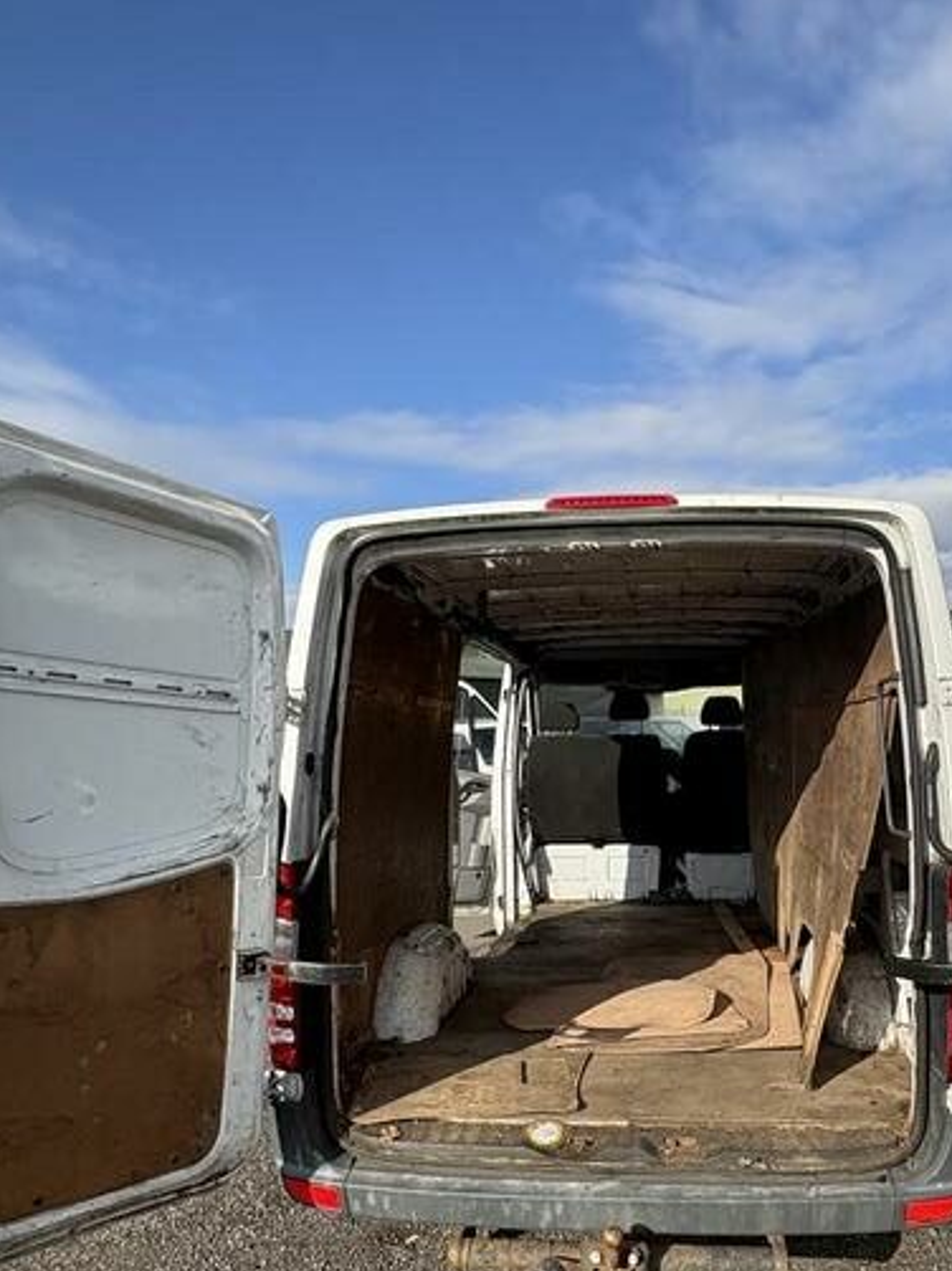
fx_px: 918
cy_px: 765
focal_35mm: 25
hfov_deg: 54.2
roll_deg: -1.1
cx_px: 600
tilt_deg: +9.7
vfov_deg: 68.7
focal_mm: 2.22
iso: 50
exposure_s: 1/1567
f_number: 2.2
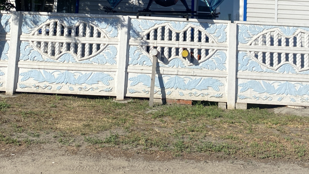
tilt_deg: +5.0
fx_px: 410
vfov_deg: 23.2
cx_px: 164
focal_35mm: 50
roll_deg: -2.8
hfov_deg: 41.3
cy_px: 8
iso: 32
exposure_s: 1/5025
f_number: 1.8
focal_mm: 4.25
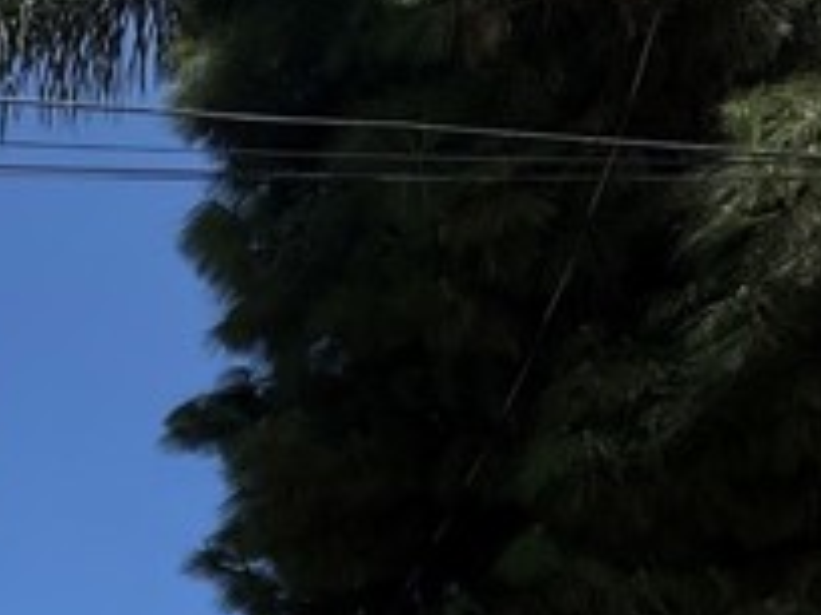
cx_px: -366
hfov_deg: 29.3
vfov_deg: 24.8
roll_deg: -0.3
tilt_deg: +12.4
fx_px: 1044
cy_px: 937
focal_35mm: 44
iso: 50
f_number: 2.2
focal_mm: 2.22
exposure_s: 1/2985
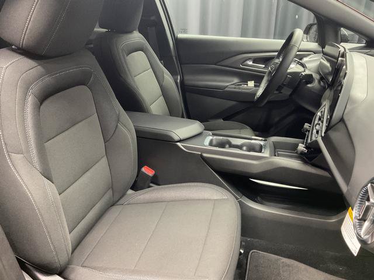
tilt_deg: -23.5
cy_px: 140
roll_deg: -2.2
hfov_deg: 61.7
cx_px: 187
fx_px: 313
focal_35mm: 29
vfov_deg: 48.2
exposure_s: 1/30
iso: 400
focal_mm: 3
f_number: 1.8
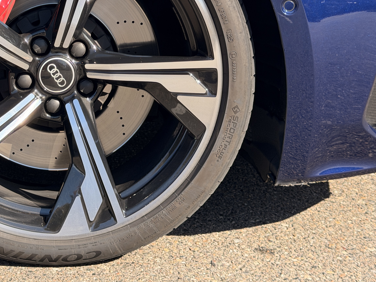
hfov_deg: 22.9
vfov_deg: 17.4
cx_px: 63
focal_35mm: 84
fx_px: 912
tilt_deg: -9.2
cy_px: 62
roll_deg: +0.2
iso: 100
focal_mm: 6.76
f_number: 1.78
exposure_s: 1/1543
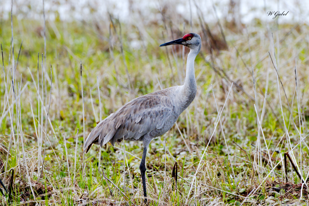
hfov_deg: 2.8
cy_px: 103
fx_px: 6435
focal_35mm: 750
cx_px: 154
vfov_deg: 1.8
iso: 1400
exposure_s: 1/1600
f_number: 8
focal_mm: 500
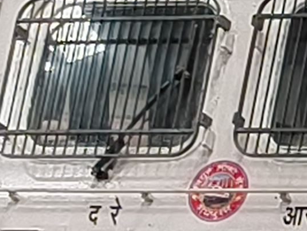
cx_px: 785
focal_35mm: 382
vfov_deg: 3.9
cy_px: 167
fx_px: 3392
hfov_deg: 5.0
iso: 608
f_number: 1.87
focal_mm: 5.56
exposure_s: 1/100
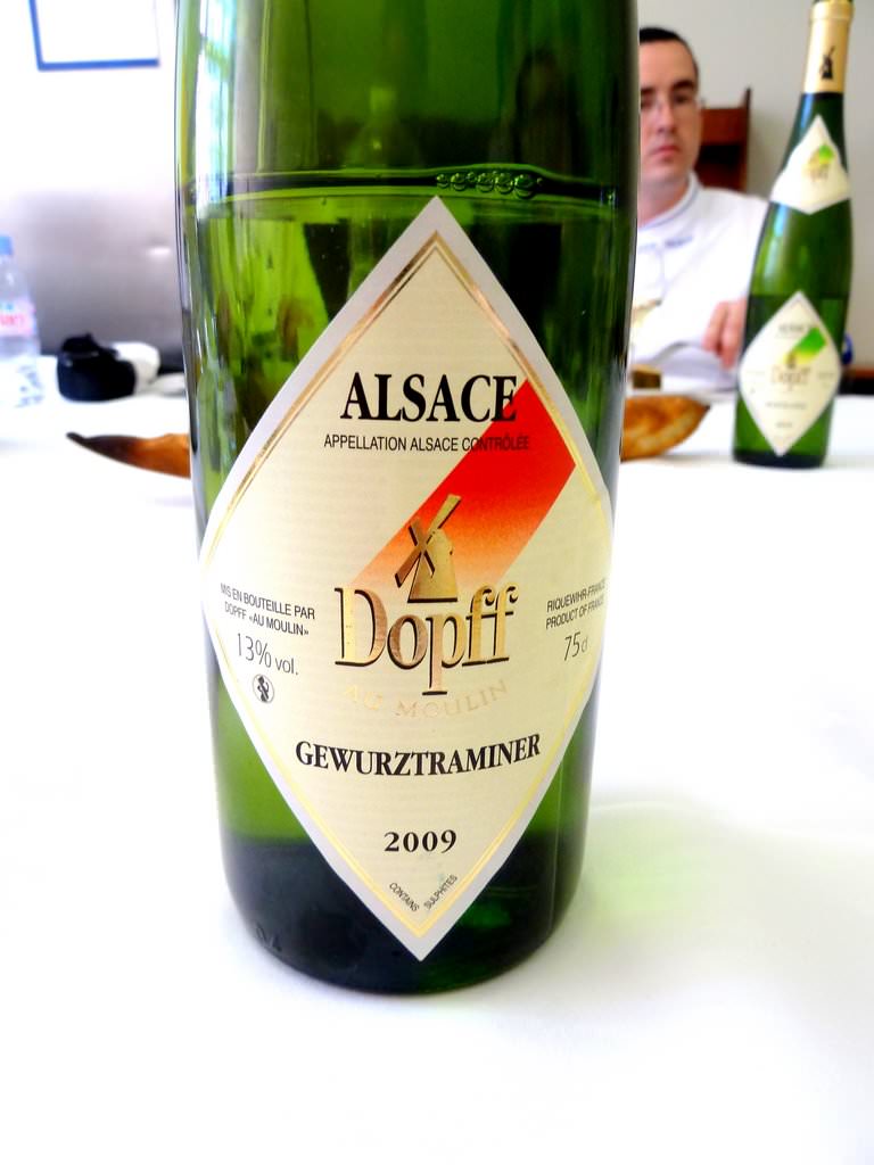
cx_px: 437
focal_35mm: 25
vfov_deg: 69.4
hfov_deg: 54.9
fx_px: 842
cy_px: 582
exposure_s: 1/30
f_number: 3.3
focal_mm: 4.1
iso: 160
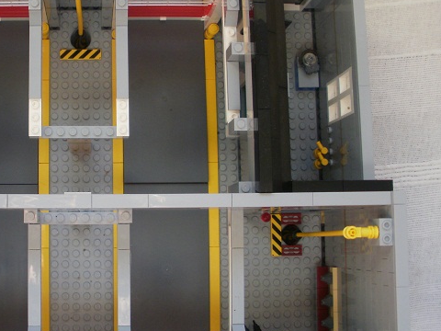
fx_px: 764
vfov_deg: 24.4
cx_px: 78
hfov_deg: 31.2
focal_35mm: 60
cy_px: 163
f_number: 3.5
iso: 100
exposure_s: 1/50
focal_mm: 6.3
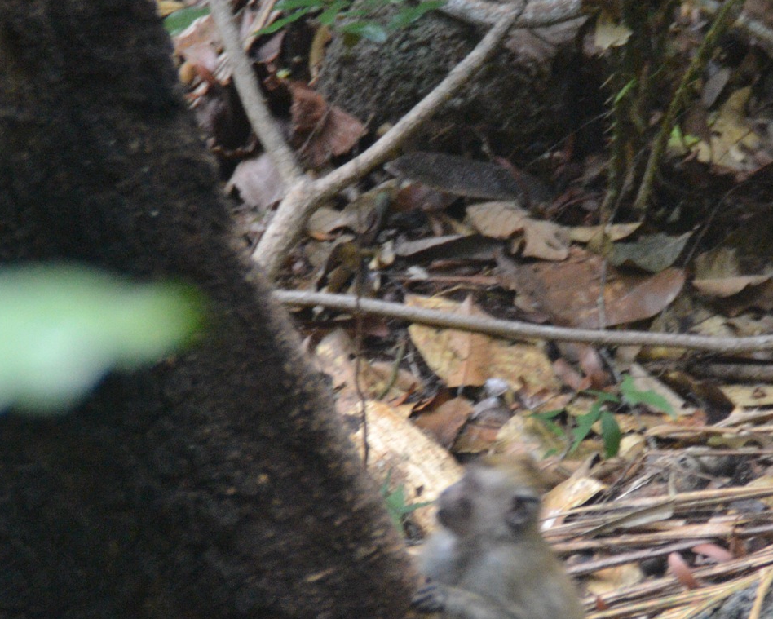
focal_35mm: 608
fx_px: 13914
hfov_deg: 3.2
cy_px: 396
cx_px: 475
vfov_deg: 2.5
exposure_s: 1/40
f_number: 6.3
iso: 3200
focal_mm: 200
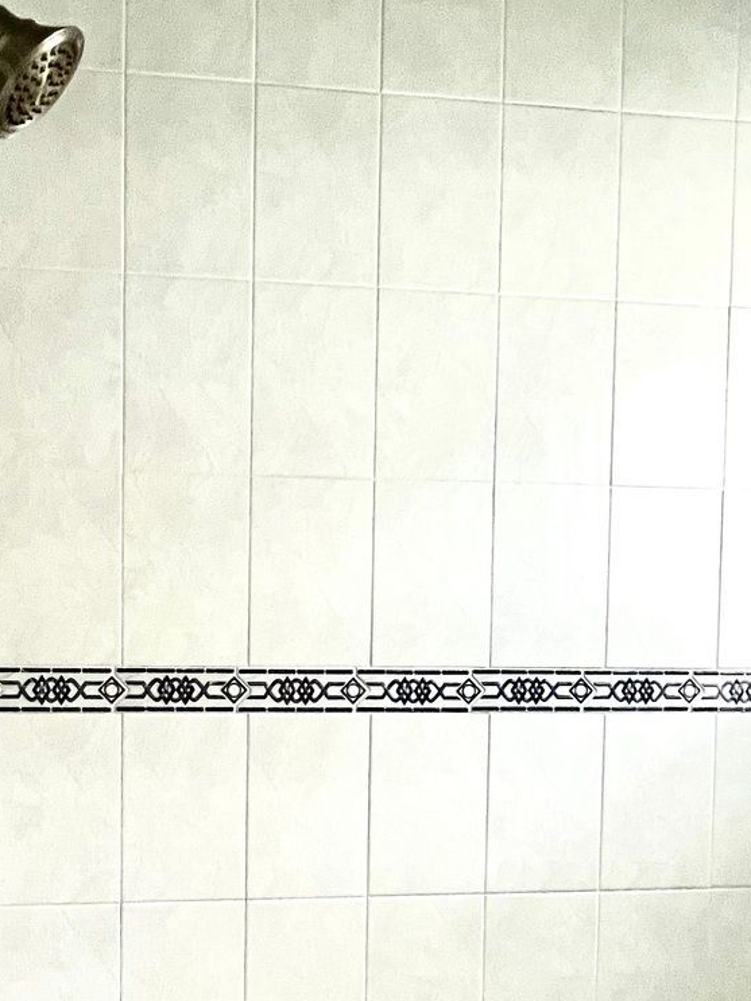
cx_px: 113
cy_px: 702
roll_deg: +0.8
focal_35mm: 28
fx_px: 810
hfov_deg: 46.2
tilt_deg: -2.3
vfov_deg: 61.2
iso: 320
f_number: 1.8
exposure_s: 1/60
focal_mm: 1.57
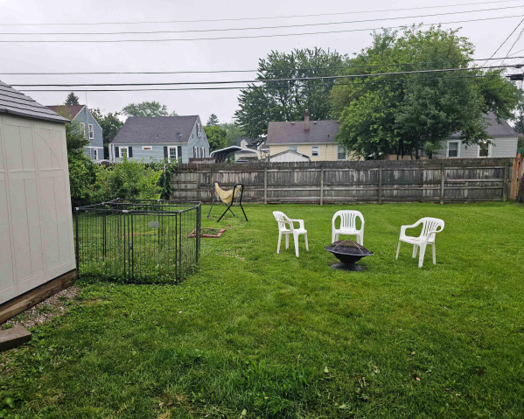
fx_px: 388
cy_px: 215
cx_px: 249
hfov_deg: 68.1
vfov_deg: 56.8
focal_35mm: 25
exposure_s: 1/120
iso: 160
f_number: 1.7
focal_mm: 6.3
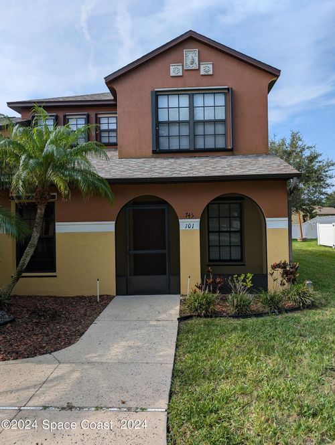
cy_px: 222
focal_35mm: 24
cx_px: 168
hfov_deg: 56.9
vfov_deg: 71.5
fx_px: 309
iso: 22
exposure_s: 1/1045
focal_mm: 6.9
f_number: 1.68
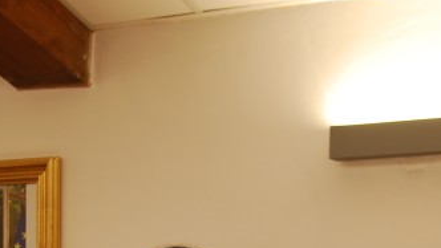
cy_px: 386
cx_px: 96
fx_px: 1537
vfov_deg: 9.0
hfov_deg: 16.2
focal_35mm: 131
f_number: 4.2
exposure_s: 1/40
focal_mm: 31
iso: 200
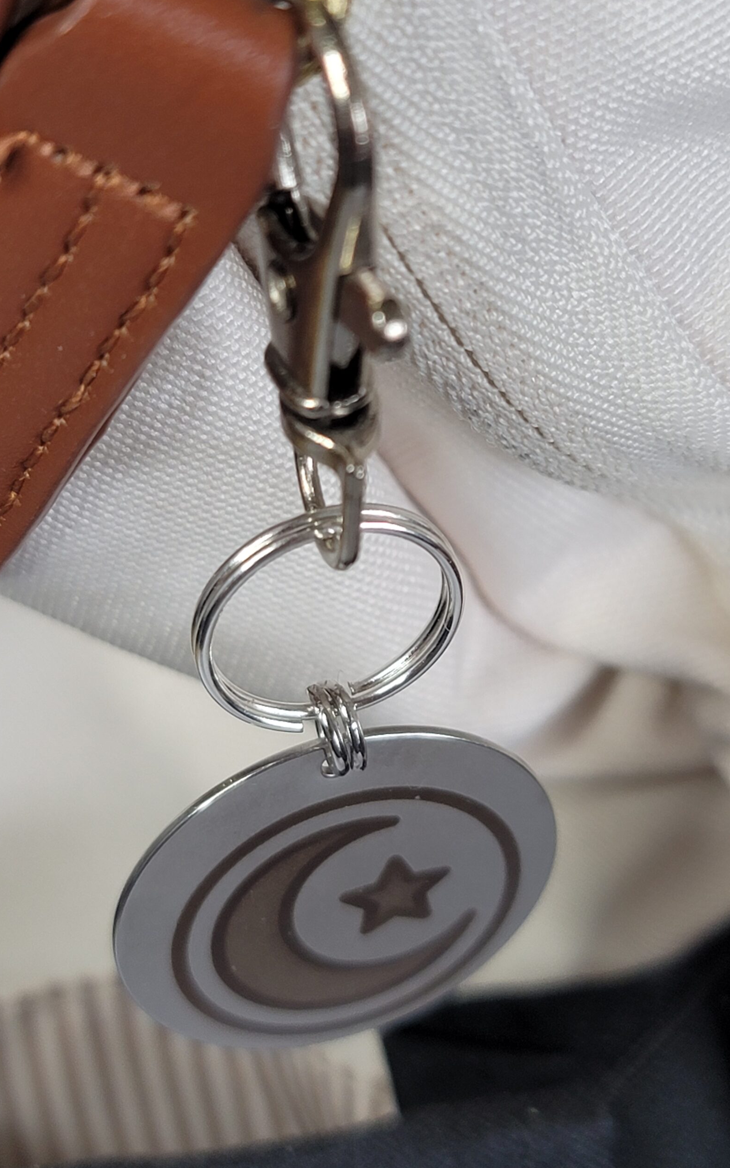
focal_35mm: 27
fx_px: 860
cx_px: 404
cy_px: 575
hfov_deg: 45.9
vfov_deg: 68.4
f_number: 1.8
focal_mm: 7
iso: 125
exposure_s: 1/120
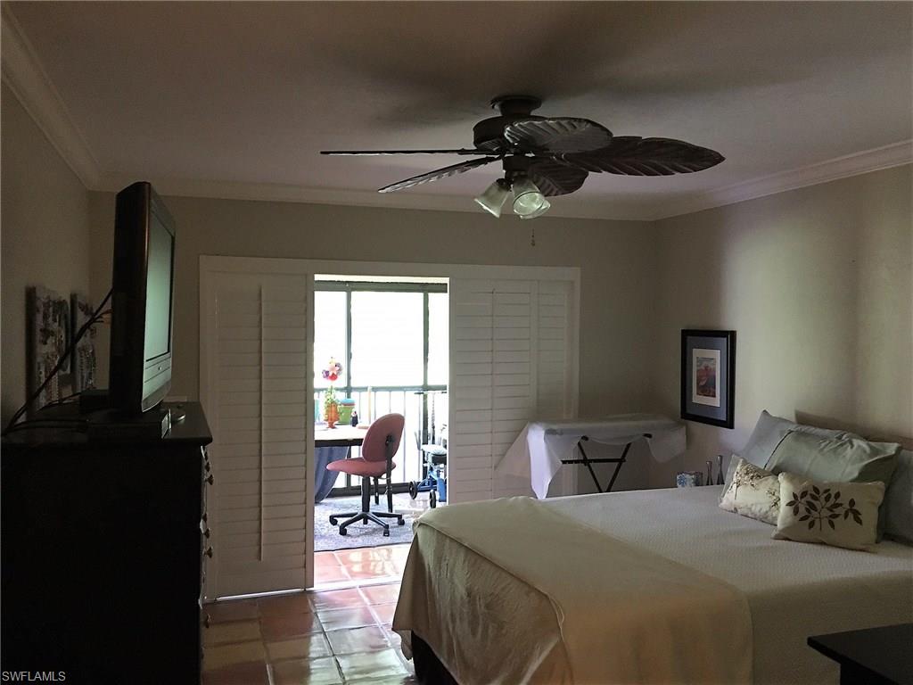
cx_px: 456
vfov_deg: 48.2
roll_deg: -0.9
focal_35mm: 29
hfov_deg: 61.7
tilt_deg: -1.2
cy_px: 342
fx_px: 765
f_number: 2.2
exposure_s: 1/15
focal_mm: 4.15
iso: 200
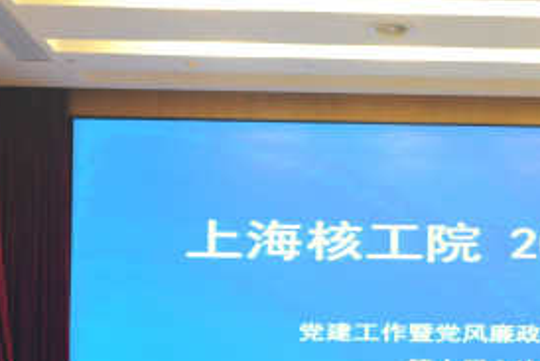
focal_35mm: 70
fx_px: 1051
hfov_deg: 27.3
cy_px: 312
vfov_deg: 19.2
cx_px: 528
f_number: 4
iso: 1100
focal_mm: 32
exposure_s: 1/80
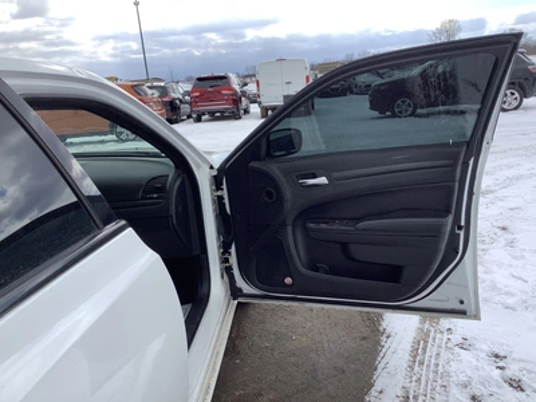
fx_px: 480
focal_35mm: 31
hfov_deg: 58.4
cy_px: 201
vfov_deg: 45.4
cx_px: 268
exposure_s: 1/1294
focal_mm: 3.3
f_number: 2.4
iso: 25
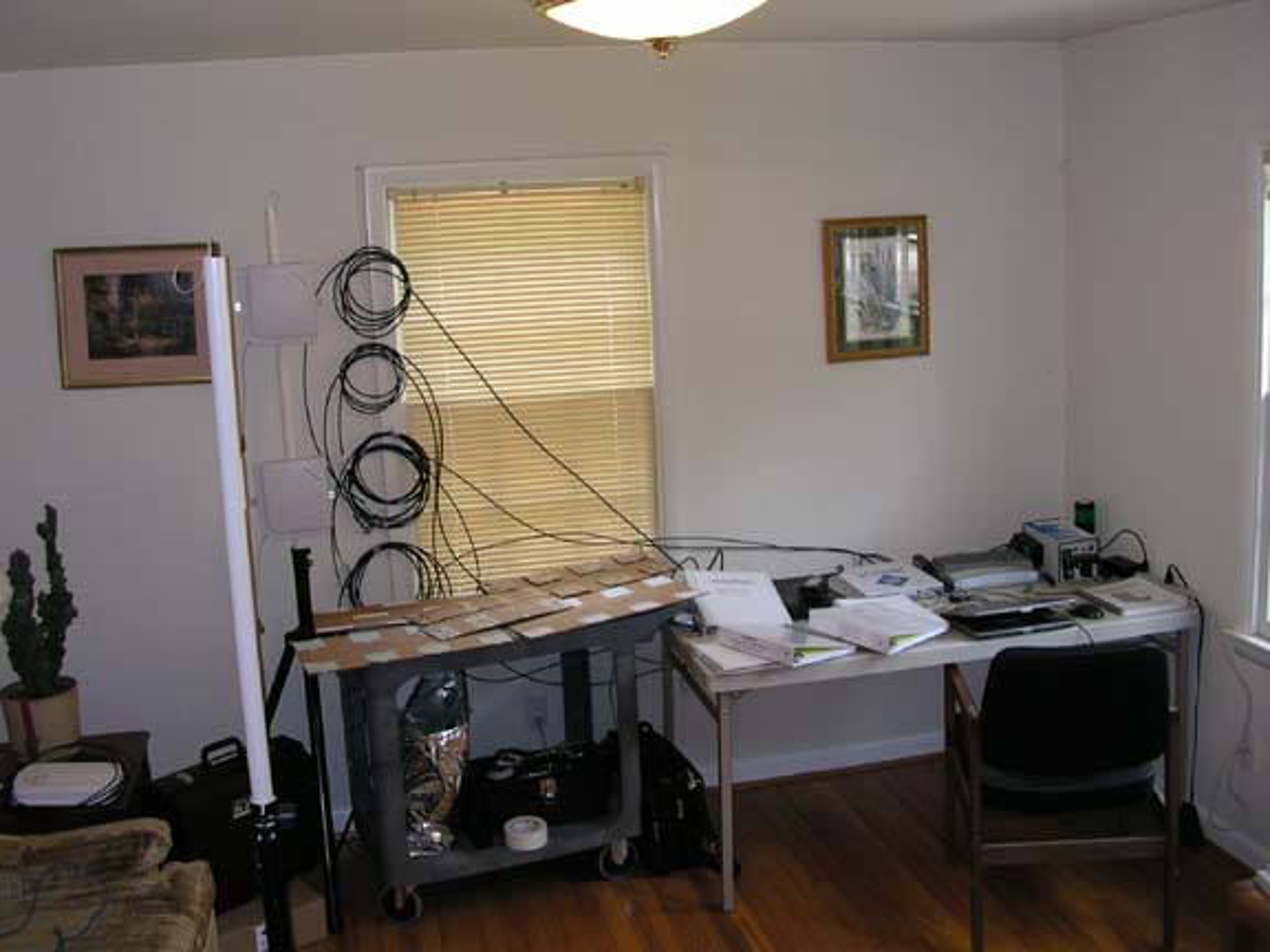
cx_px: 635
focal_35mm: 37
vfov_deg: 38.7
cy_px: 476
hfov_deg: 50.1
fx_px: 1357
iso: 100
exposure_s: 1/30
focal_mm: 5.6
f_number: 2.7
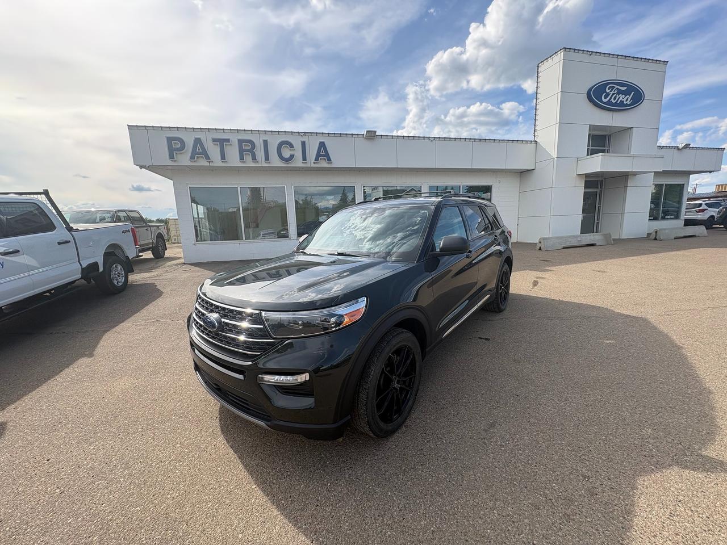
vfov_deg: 85.7
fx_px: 294
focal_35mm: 14
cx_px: 364
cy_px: 272
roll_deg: +1.7
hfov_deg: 102.1
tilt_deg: -8.8
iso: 40
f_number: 2.2
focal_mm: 2.22
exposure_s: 1/1063
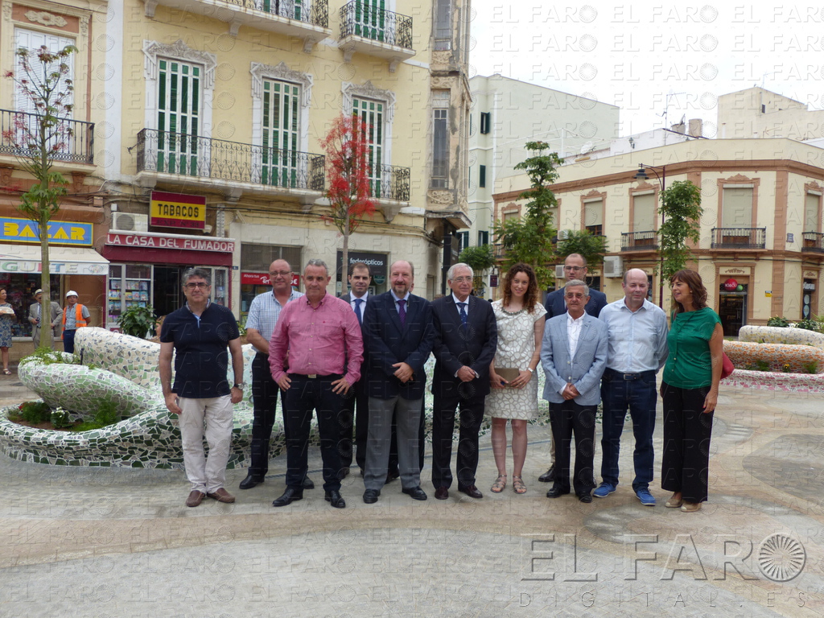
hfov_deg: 61.7
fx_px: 690
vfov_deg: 48.2
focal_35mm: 29
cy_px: 309
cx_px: 412
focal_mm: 5.2
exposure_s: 1/640
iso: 100
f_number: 2.8
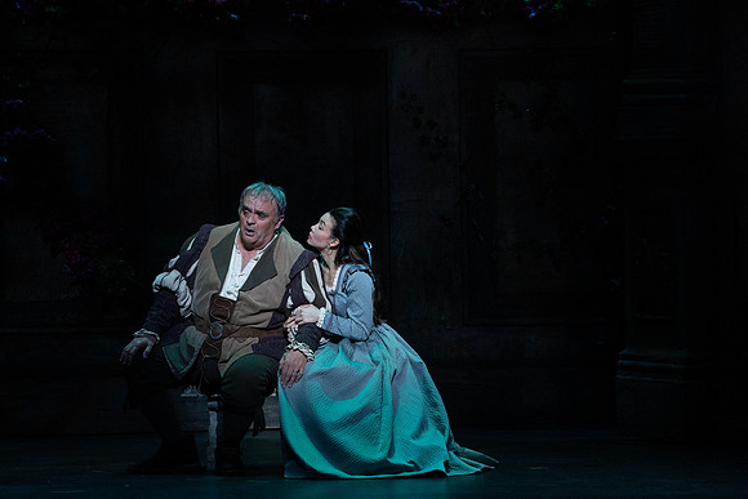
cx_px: 434
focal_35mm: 232
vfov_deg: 5.9
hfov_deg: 8.9
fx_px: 4822
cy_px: 229
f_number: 6.3
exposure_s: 1/200
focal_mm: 200
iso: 5000
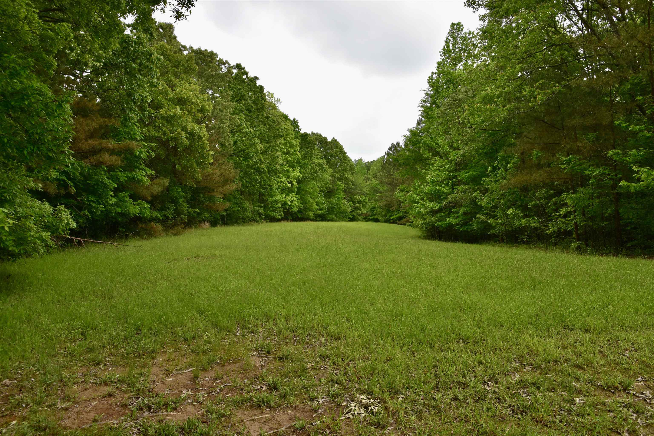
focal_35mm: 24
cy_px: 218
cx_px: 327
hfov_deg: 73.7
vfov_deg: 53.2
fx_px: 436
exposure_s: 1/250
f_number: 10
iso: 400
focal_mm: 24
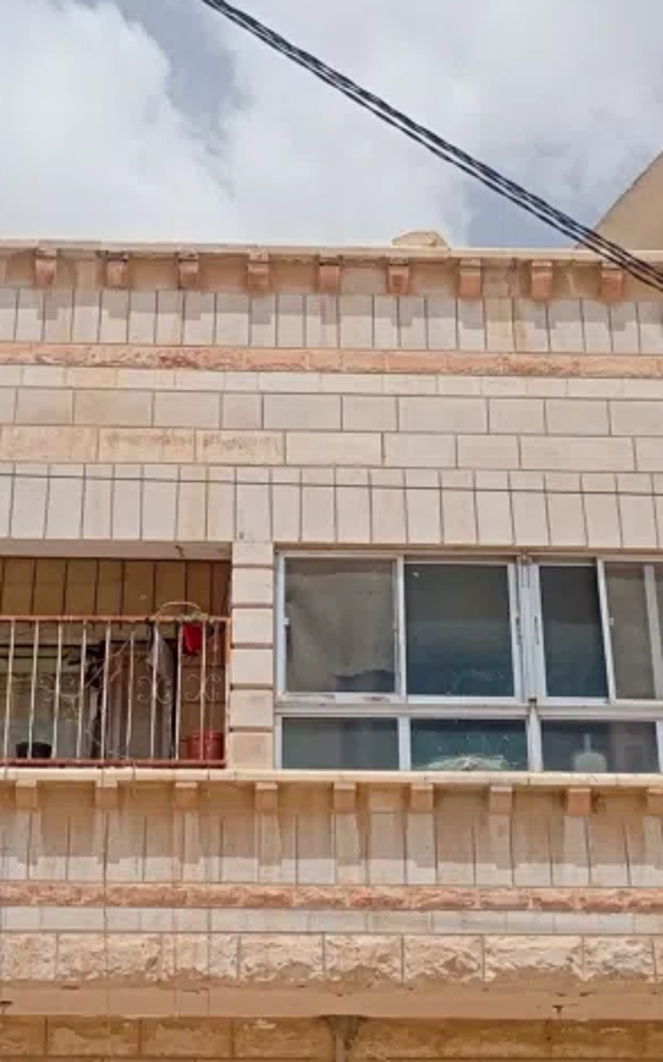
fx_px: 1794
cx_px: 291
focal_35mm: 62
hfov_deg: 20.9
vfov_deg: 33.0
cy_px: 528
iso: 50
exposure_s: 1/3058
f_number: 1.8
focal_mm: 3.84
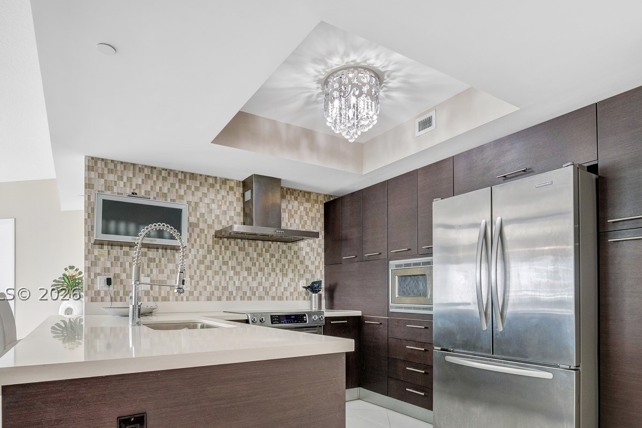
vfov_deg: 60.2
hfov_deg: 83.8
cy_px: 293
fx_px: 357
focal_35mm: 20
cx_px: 293
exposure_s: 1/30
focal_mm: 14
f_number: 8
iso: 640
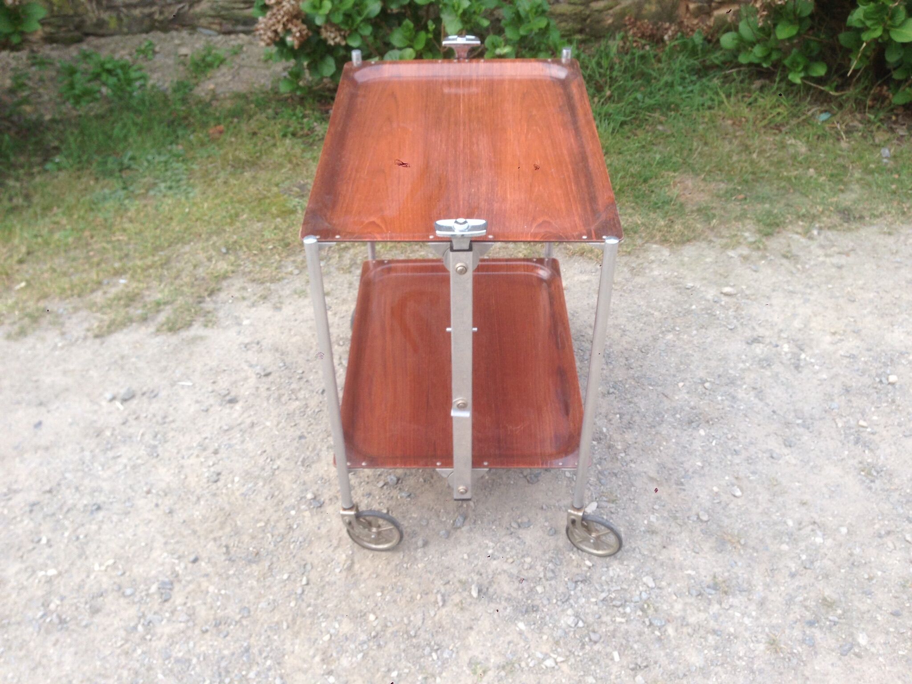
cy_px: 342
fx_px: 869
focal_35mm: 33
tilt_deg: -39.6
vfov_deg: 42.9
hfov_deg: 55.4
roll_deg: +1.1
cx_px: 456
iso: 50
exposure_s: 1/60
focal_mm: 4.12
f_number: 2.4
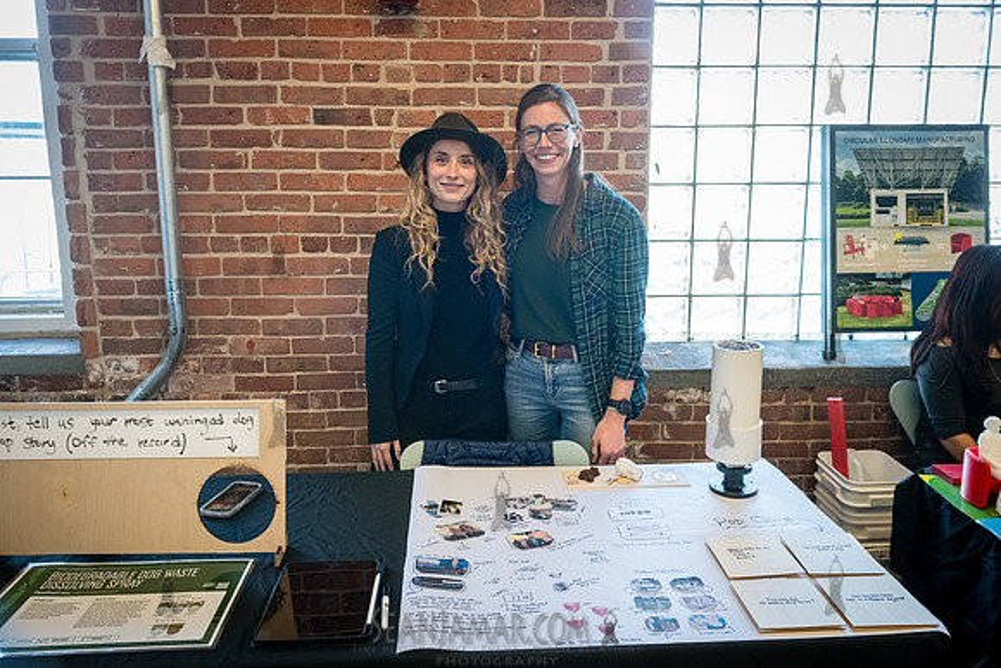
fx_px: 769
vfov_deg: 46.8
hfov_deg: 66.1
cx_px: 503
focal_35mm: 28
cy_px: 291
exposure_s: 1/320
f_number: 4.5
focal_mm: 24
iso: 2500
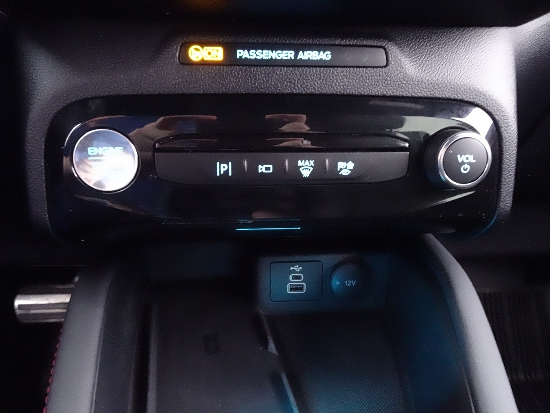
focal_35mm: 24
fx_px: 381
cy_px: 206
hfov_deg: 71.6
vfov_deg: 56.8
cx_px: 275
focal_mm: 4.25
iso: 3200
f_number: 3.5
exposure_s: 1/4
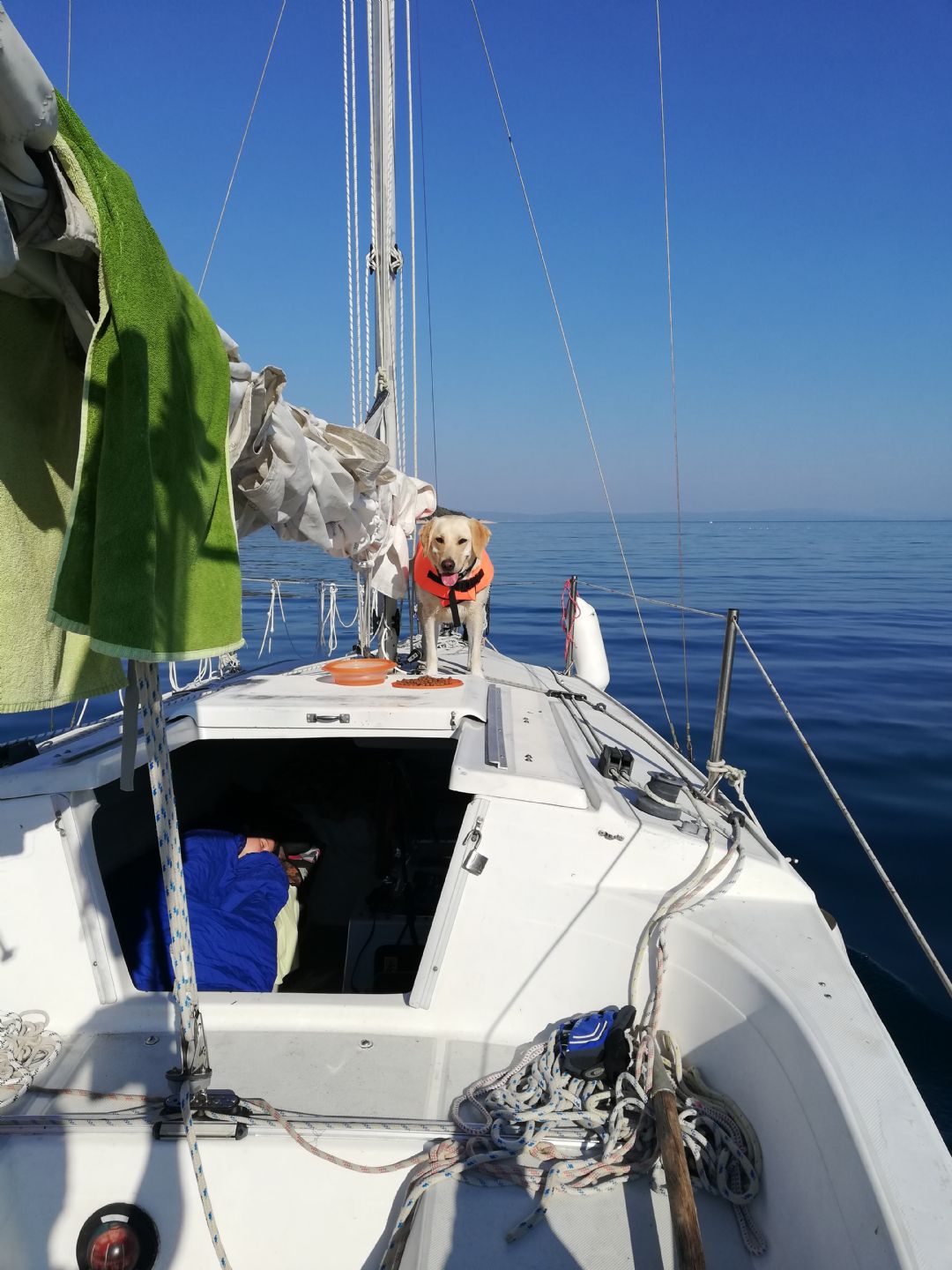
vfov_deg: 65.3
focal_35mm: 27
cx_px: 476
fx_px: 990
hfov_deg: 51.4
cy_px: 635
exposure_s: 1/1698
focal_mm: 3.81
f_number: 2.2
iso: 50
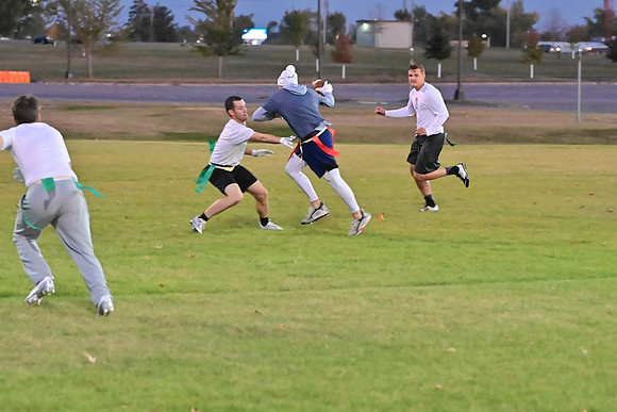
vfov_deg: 9.2
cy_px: 206
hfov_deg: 13.7
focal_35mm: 150
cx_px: 308
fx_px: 2571
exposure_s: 1/400
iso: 6400
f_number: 4
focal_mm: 100
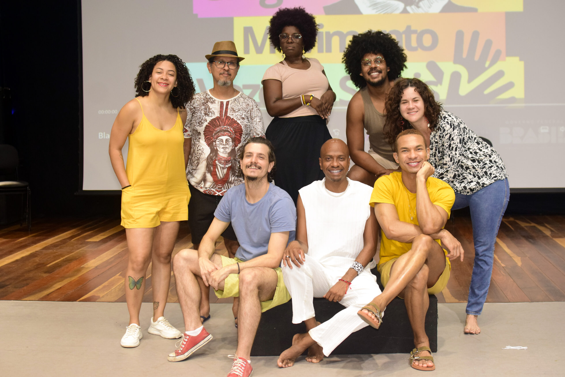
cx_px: 282
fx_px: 824
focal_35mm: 52
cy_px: 188
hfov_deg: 37.8
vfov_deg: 25.8
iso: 1250
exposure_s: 1/80
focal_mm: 35
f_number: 4
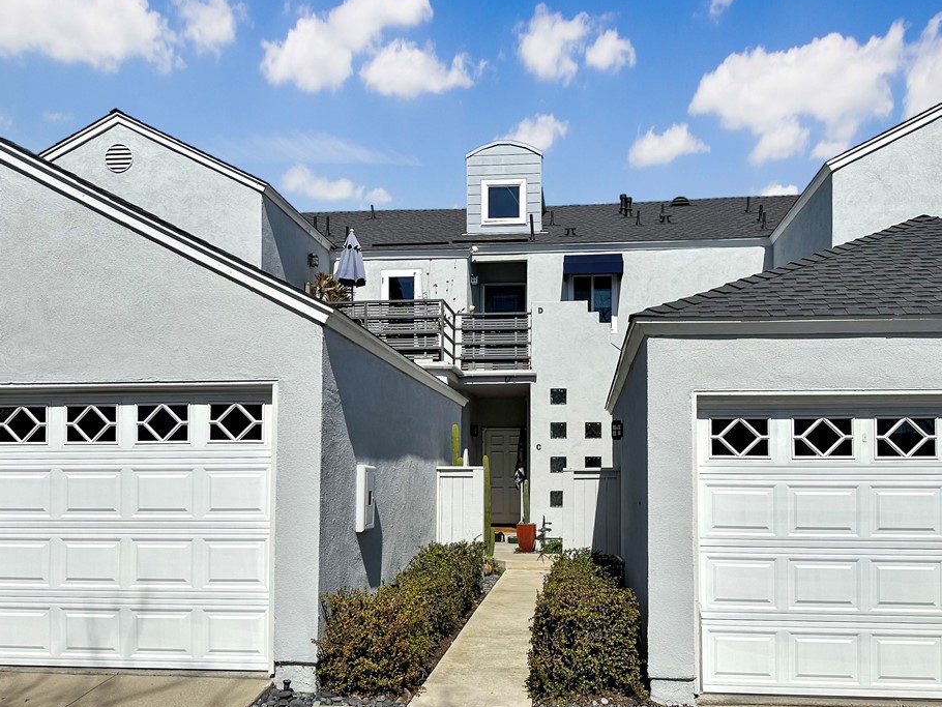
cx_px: 512
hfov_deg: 65.2
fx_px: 735
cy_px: 338
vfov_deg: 51.4
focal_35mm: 27
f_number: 1.78
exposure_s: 1/15625
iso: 80
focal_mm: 6.86
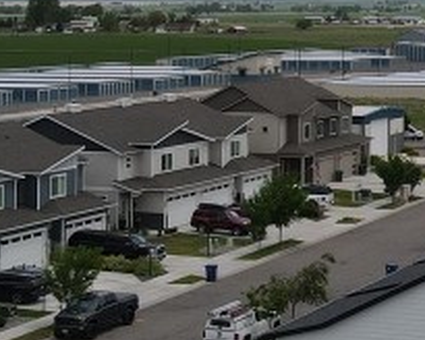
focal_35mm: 117
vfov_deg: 13.0
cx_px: 520
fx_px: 1472
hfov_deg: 15.8
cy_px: -10
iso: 100
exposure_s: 1/1000
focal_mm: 4.5
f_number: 2.8
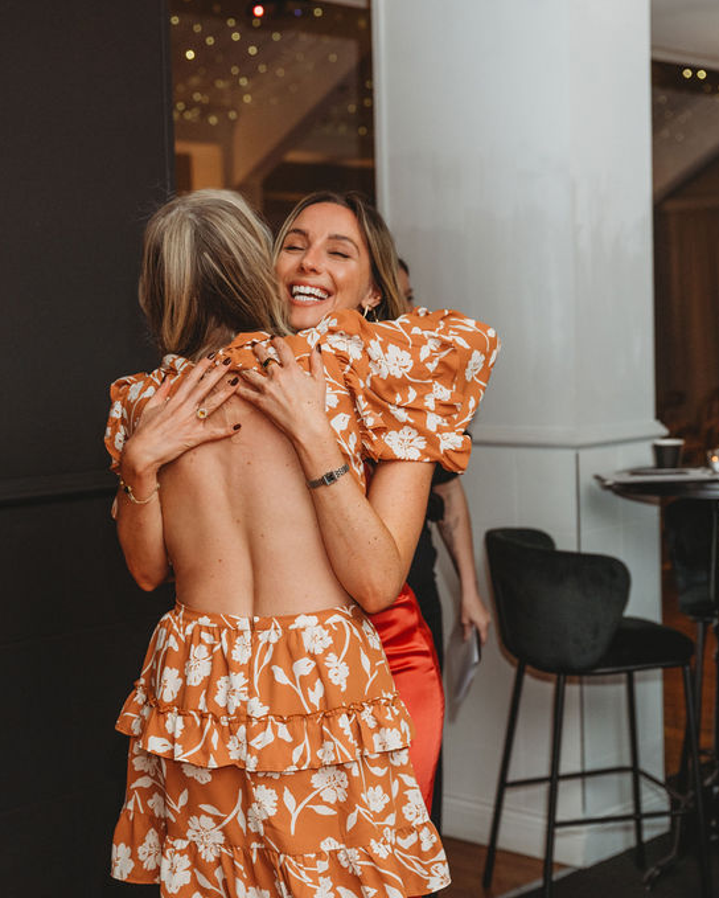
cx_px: 348
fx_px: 1541
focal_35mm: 58
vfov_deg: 32.5
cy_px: 450
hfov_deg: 26.3
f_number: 3.5
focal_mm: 41
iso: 800
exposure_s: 1/200
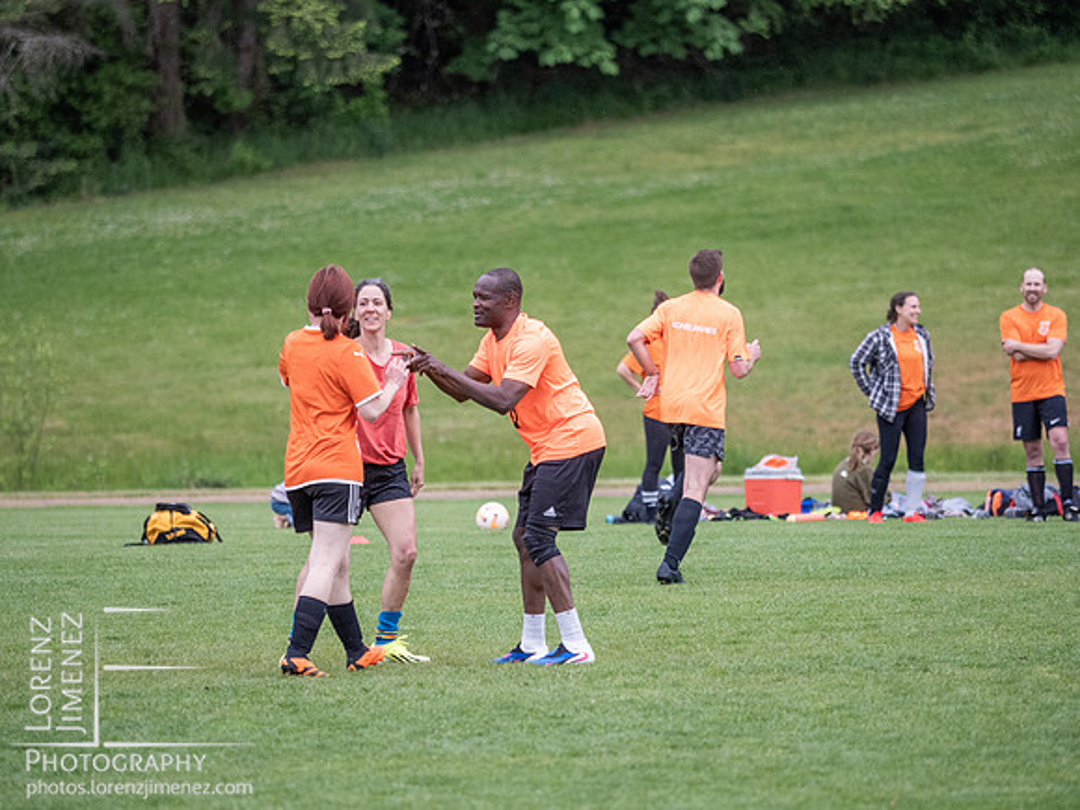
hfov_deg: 6.6
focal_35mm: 300
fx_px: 9360
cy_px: 405
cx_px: 540
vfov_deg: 5.0
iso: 1000
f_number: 2.8
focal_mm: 150
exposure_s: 1/1250
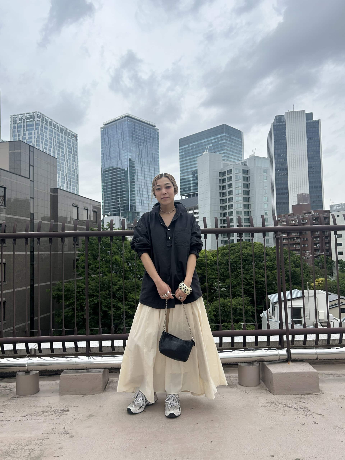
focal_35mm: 26
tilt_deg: +2.8
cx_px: 172
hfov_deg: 53.1
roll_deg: +1.4
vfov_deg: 67.3
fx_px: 346
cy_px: 230
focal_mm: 5.7
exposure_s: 1/2208
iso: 50
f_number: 1.5
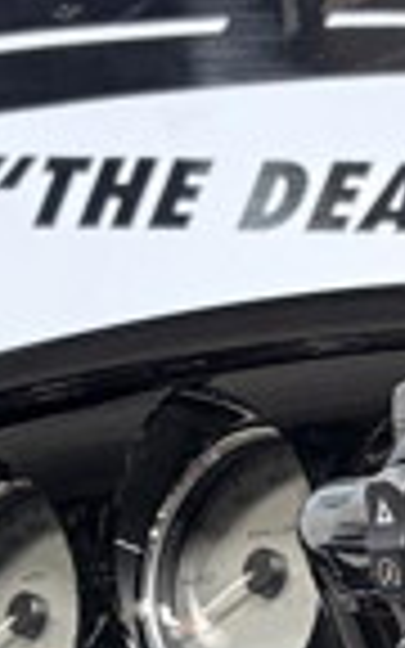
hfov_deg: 6.4
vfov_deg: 9.6
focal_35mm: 204
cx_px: 236
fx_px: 3603
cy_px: 1318
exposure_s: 1/120
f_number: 1.6
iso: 50
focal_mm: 5.96
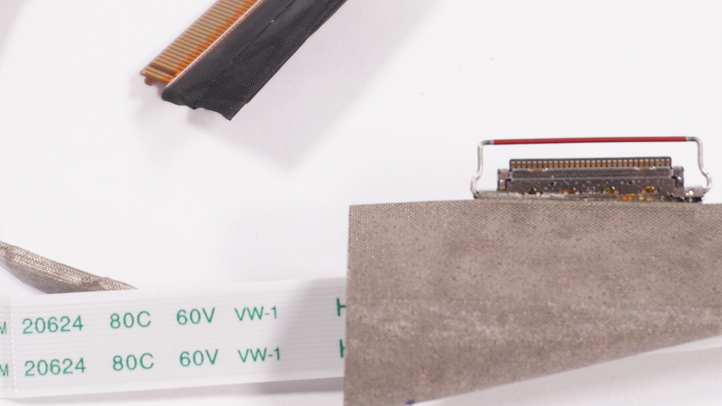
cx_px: 402
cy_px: 51
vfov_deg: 8.3
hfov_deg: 14.8
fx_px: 2779
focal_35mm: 145
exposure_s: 1/250
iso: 640
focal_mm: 41
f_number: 5.6
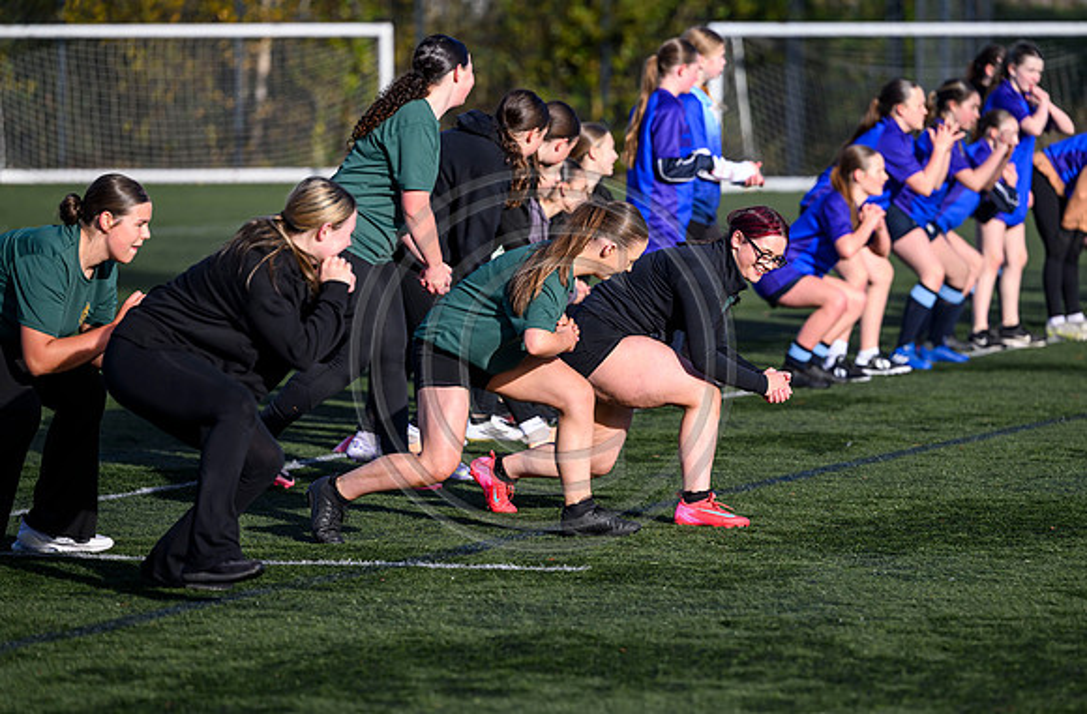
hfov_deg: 11.0
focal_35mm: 187
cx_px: 579
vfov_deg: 7.3
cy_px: 386
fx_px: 5628
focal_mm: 175
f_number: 3.5
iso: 500
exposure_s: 1/3200
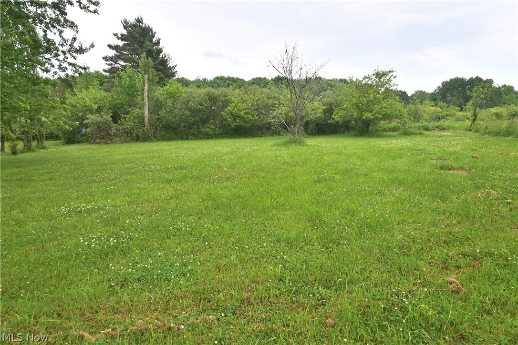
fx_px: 345
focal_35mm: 24
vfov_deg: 53.1
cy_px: 172
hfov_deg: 73.7
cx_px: 259
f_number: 5.6
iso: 110
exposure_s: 1/250
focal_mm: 16
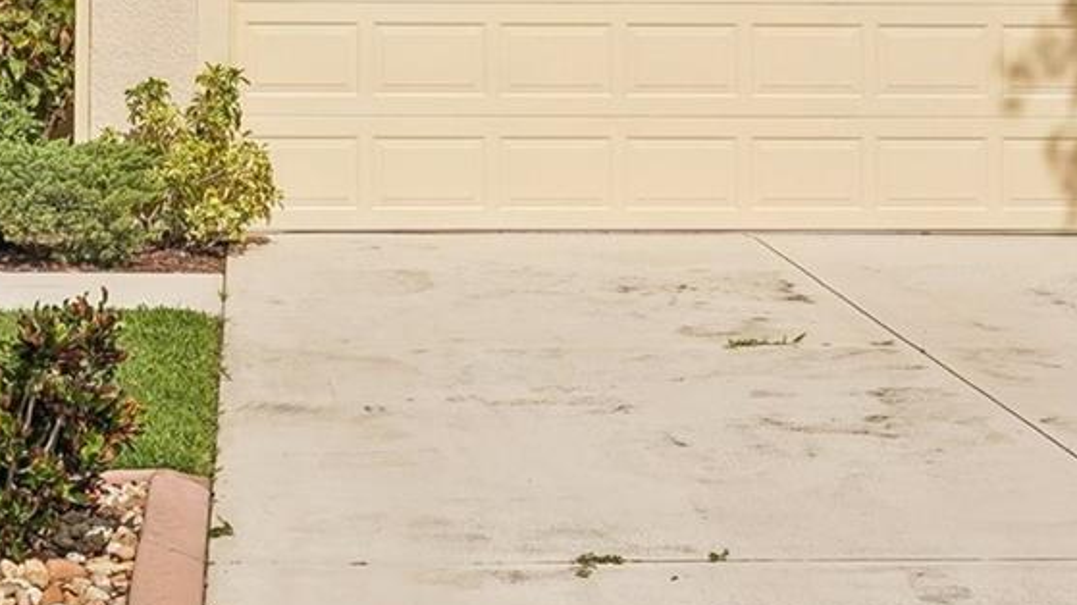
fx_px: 2655
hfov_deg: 22.8
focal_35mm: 93
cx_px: 372
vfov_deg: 12.9
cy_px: 25
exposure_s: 1/3200
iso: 400
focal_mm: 31
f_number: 8
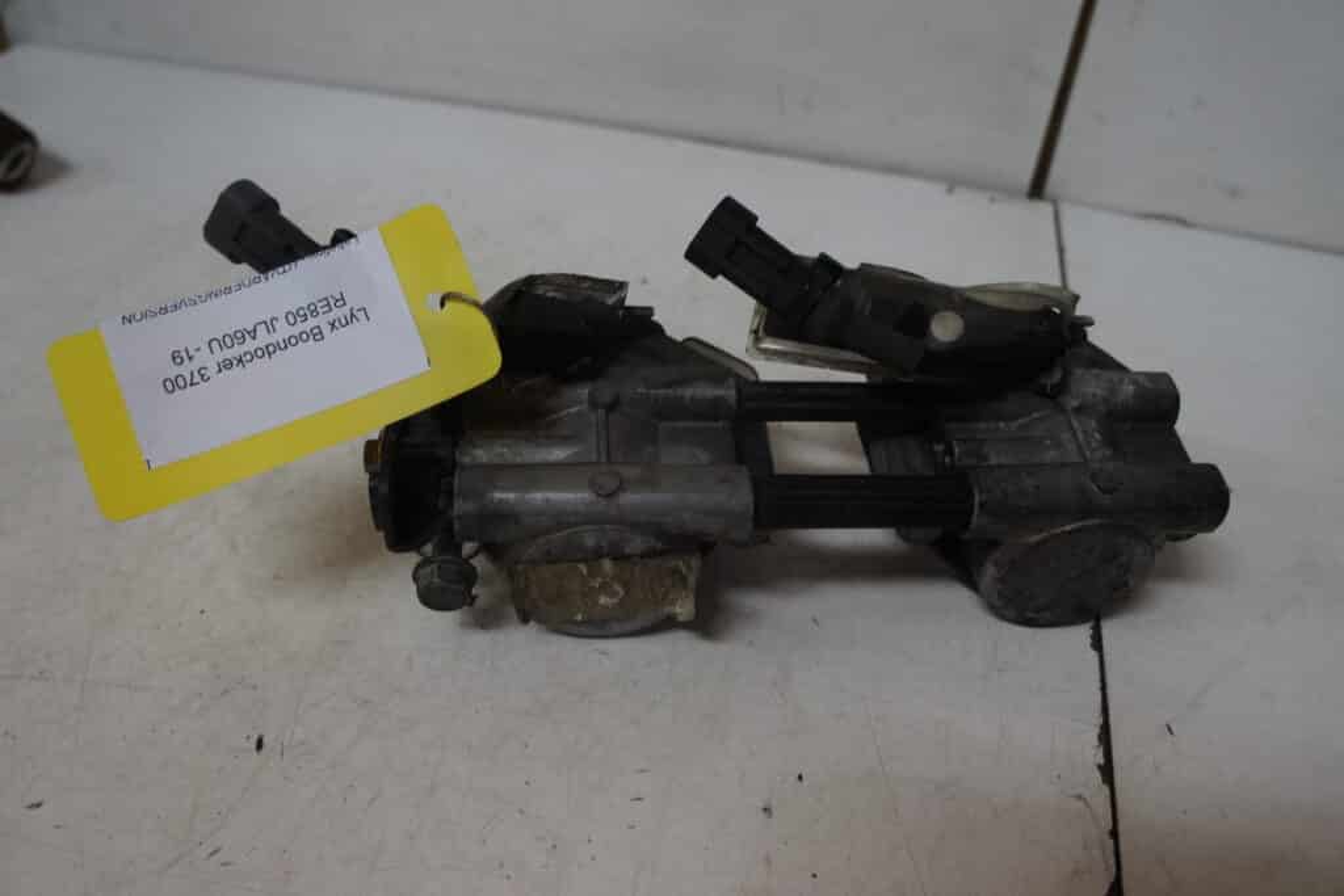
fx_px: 1008
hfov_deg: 67.4
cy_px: 448
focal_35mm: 27
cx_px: 672
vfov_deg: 47.9
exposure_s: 1/60
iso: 640
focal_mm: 18
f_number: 4
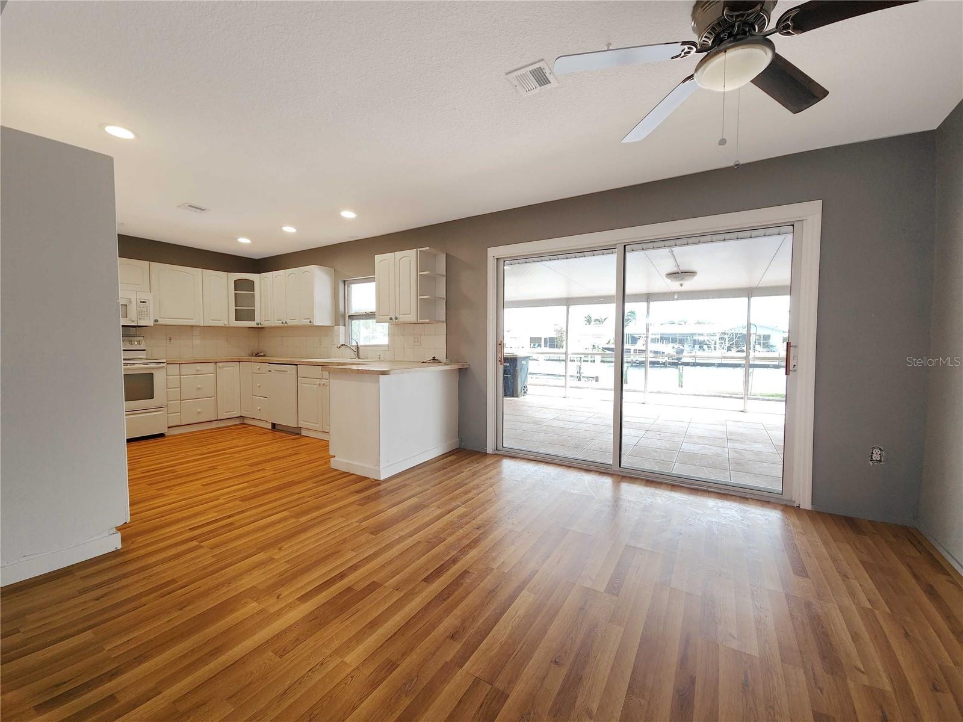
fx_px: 362
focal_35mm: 13
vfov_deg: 89.9
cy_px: 361
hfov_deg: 106.2
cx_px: 482
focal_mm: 2.2
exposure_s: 1/120
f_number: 2.2
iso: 80
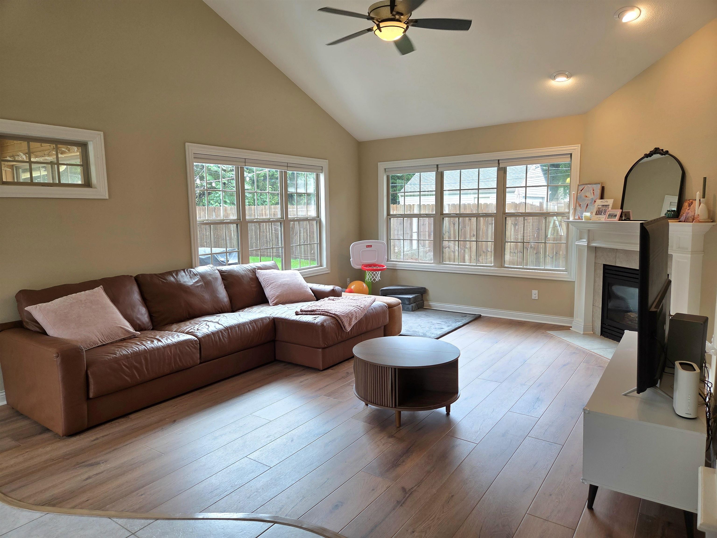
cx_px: 358
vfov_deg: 58.9
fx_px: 476
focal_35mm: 23
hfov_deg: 73.9
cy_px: 269
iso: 80
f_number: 1.8
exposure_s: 1/120
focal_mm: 5.4
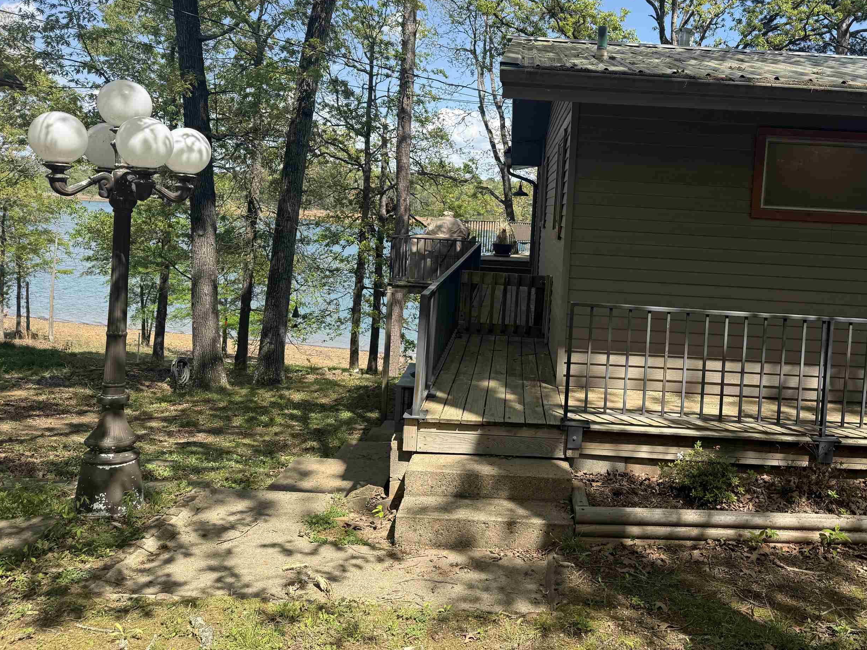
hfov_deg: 59.2
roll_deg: -4.2
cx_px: 539
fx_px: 751
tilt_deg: -3.0
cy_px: 255
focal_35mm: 30
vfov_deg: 46.5
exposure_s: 1/2611
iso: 80
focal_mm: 6.76
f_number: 1.78
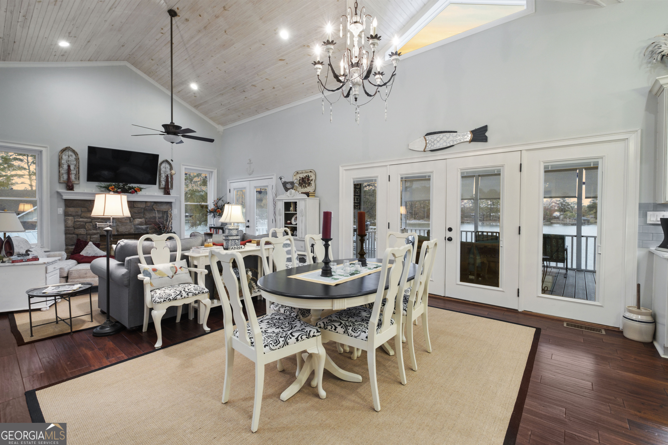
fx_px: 278
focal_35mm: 15
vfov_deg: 77.3
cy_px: 222
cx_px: 334
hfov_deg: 100.4
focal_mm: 10
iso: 1250
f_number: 7.1
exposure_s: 1/4
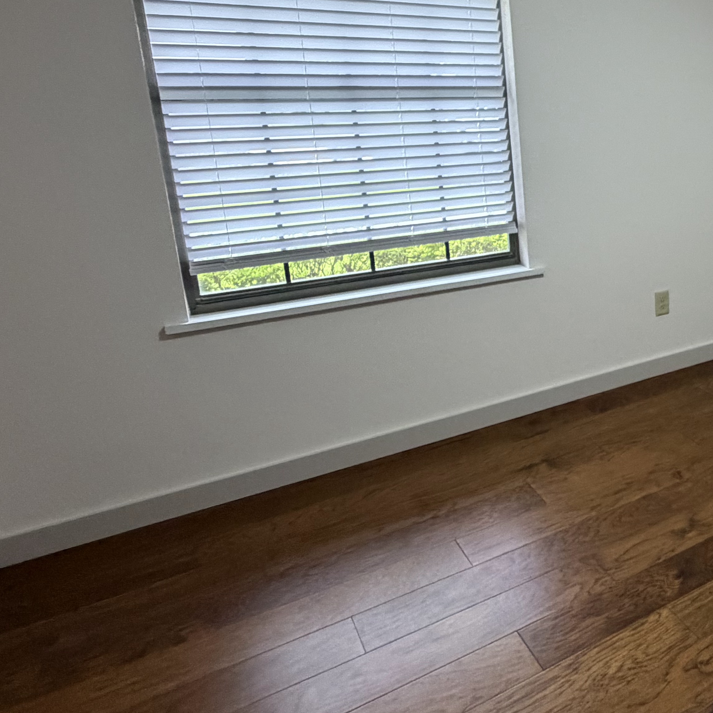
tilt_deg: -12.0
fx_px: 722
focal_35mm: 31
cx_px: 772
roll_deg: -0.5
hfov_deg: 42.2
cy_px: 242
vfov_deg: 51.6
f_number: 2.2
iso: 500
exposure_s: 1/60
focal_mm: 2.22
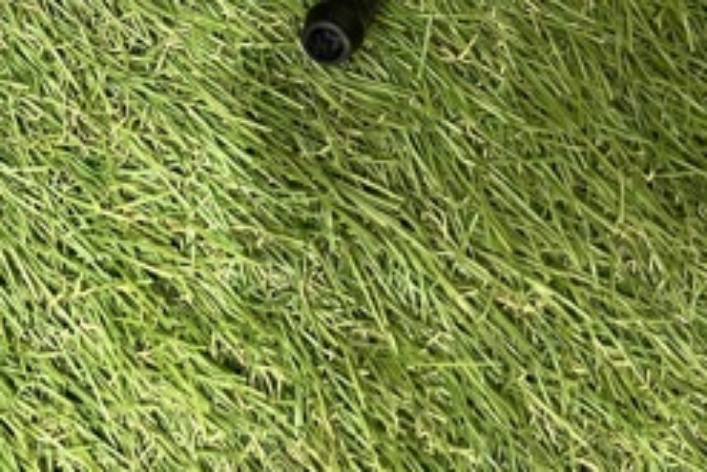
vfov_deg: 17.8
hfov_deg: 27.3
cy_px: -193
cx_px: 9
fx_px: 1375
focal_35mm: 70
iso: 100
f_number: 1.5
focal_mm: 5.7
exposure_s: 1/50
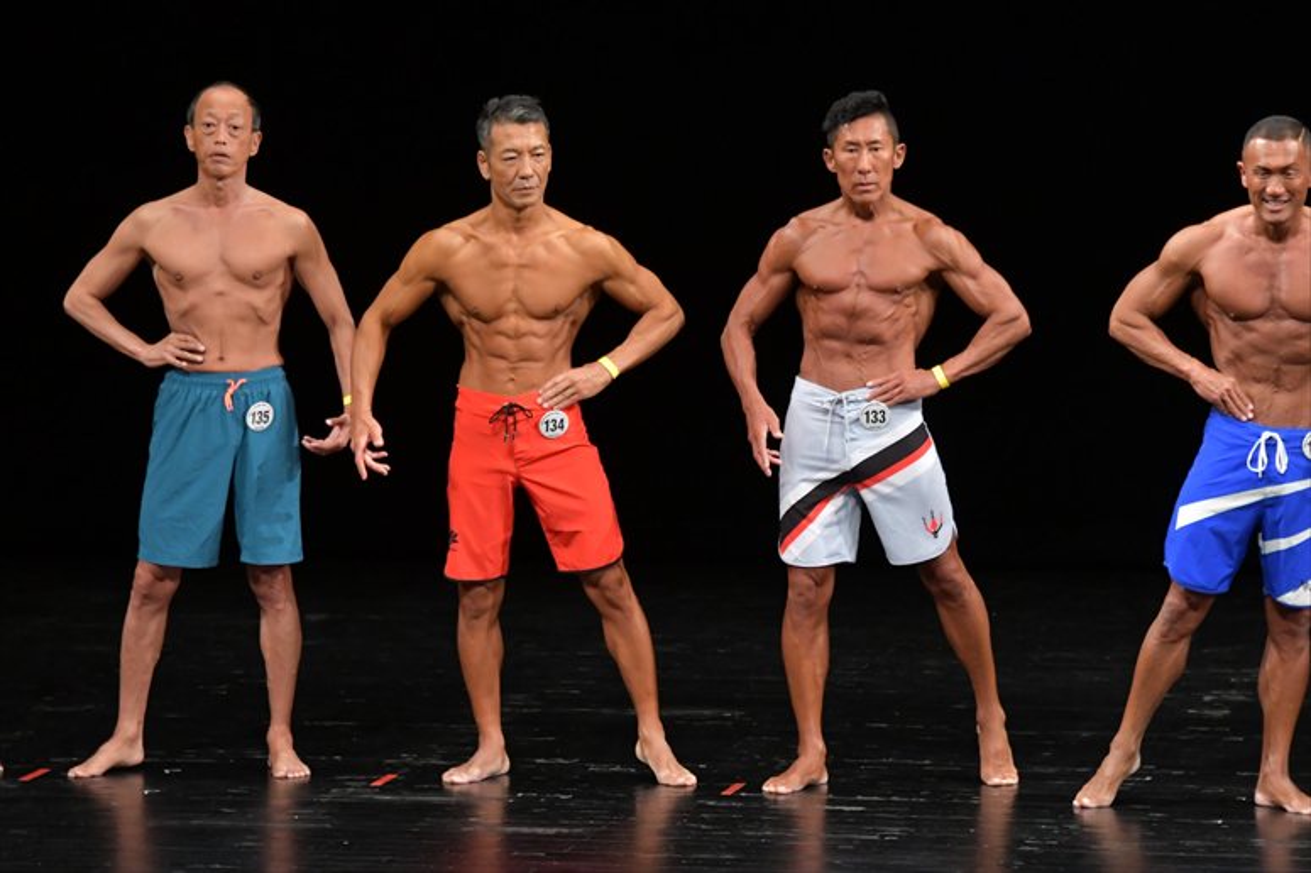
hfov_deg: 7.6
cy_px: 436
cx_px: 656
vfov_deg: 5.1
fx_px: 9828
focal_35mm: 270
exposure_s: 1/400
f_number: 5.6
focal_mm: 180
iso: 3200
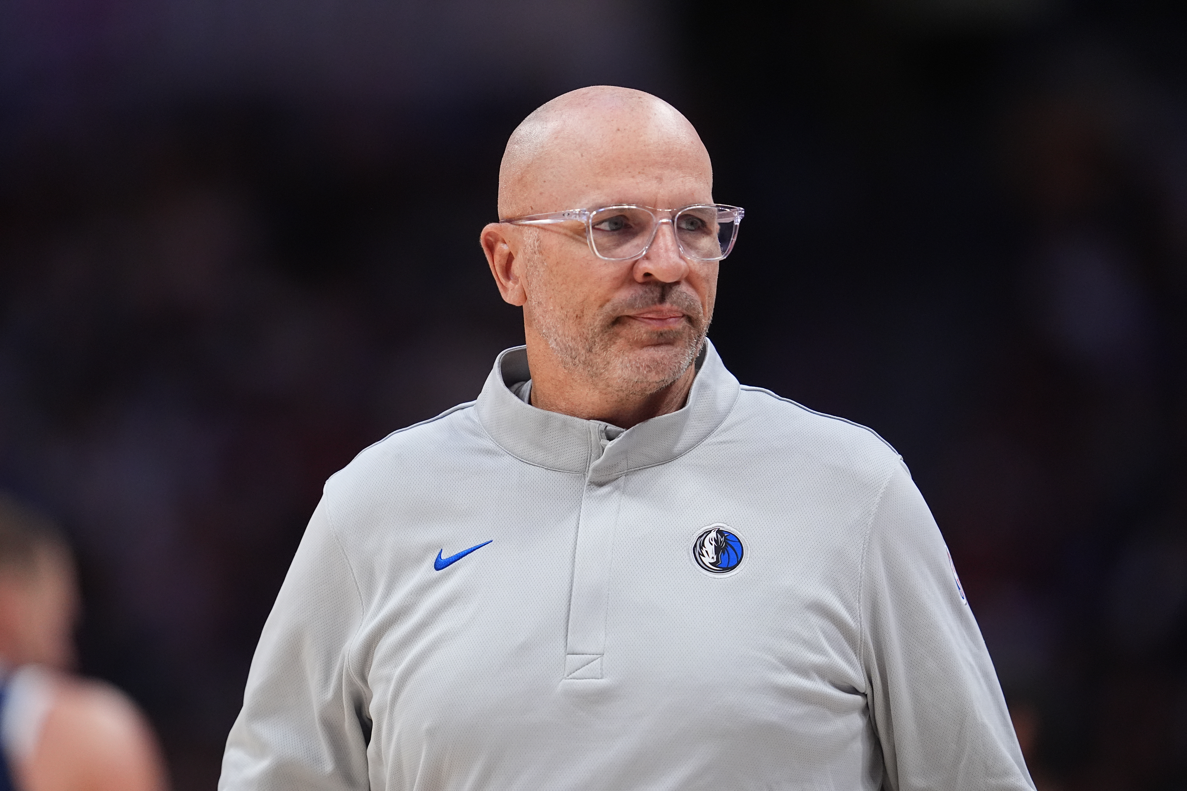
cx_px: 594
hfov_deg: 5.2
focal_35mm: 400
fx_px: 13188
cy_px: 396
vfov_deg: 3.4
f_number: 3.2
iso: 5000
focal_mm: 400
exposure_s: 1/2000
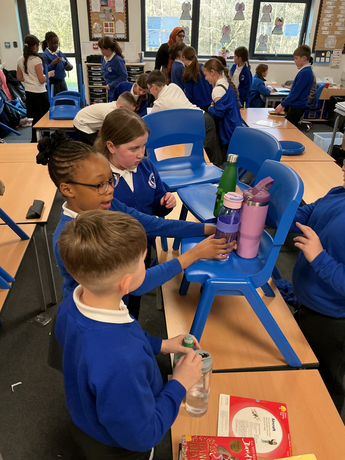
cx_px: 172
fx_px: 385
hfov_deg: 48.2
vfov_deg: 61.7
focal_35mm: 29
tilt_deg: -29.0
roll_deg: +0.1
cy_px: 230
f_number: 1.8
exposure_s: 1/60
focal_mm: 3
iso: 160
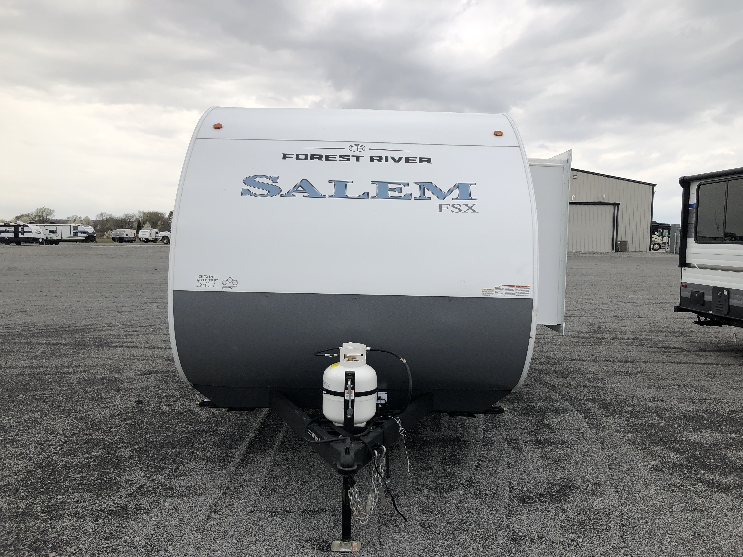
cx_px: 372
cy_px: 278
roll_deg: -0.7
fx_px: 601
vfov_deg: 49.7
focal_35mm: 28
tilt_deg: -5.8
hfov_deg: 63.4
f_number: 1.8
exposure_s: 1/158
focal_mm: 3.99
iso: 20
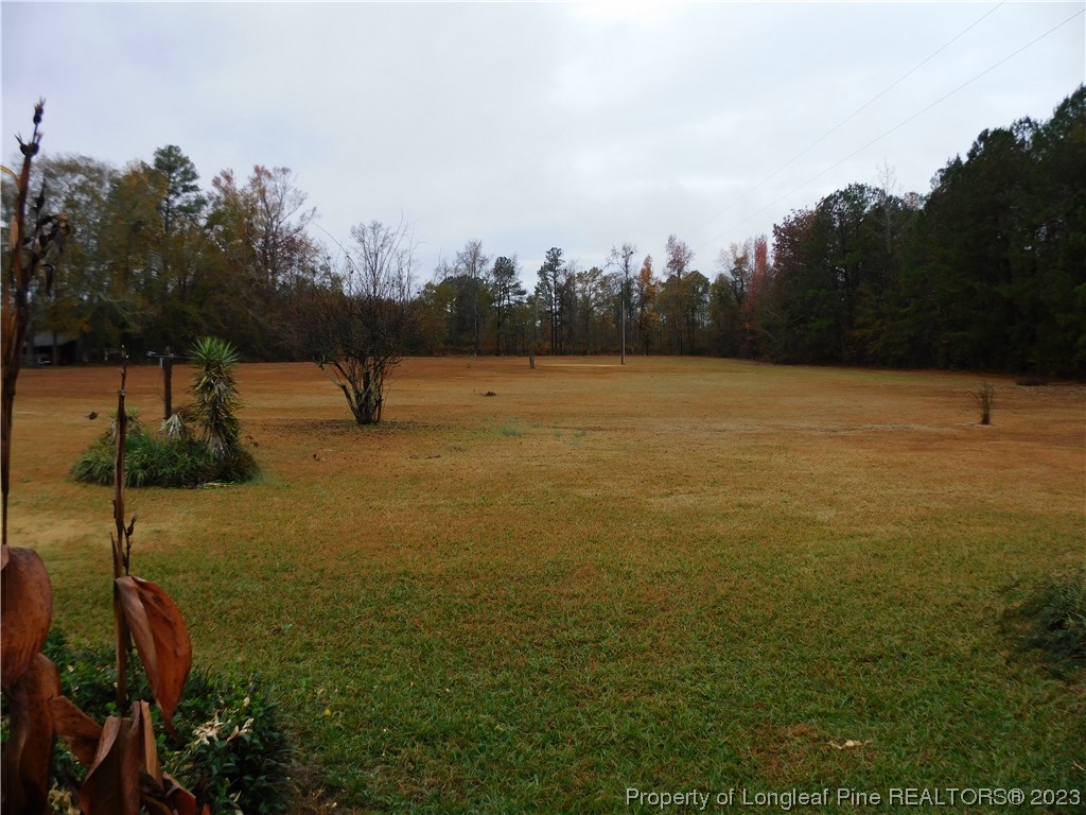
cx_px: 543
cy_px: 408
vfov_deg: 22.6
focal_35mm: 65
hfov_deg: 29.8
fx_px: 2039
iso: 125
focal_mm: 11.6
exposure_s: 1/640
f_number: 4.2
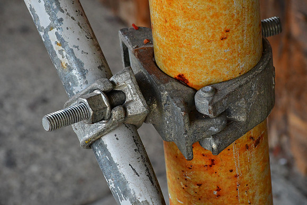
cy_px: 102
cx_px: 154
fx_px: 1339
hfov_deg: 13.1
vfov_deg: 8.7
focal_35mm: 157
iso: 3200
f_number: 11
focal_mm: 105
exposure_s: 1/160
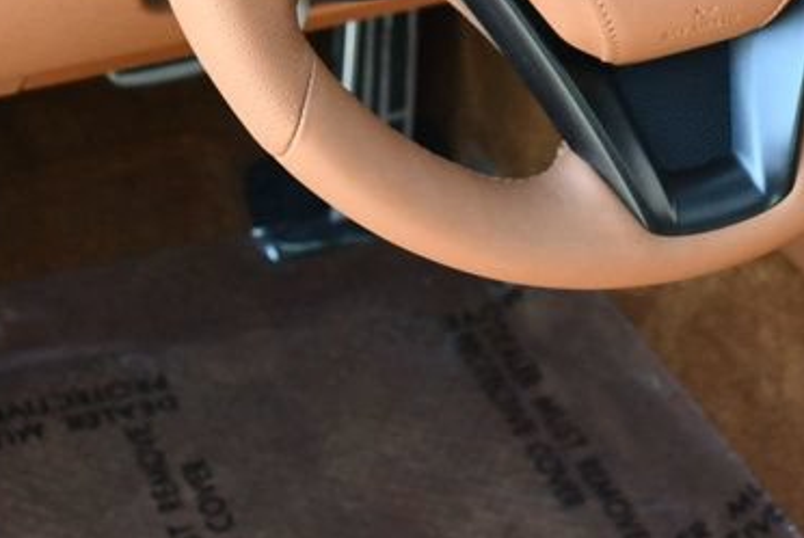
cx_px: 772
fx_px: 2460
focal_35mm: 110
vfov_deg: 12.1
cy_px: -190
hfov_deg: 18.2
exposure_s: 1/200
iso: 800
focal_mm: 20
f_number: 3.8
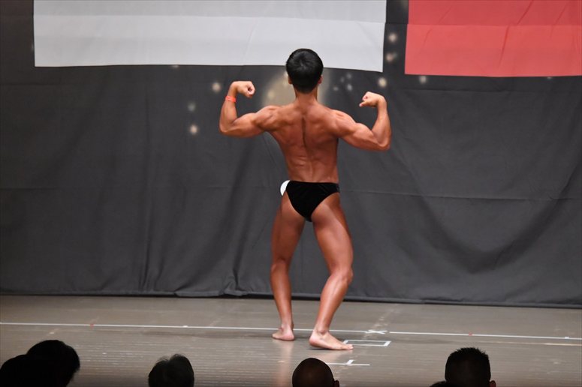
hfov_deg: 9.5
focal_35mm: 217
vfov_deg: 6.3
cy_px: 194
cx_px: 291
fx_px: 3507
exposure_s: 1/400
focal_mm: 145
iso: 6400
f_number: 5.6
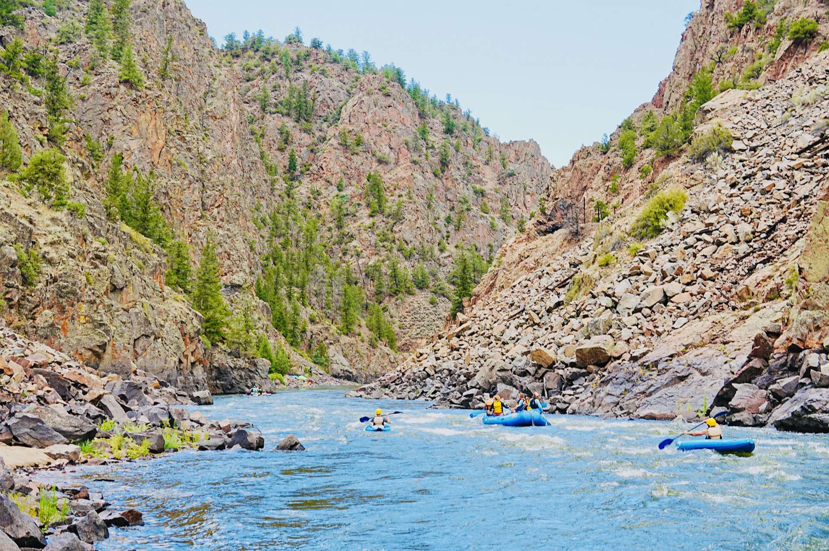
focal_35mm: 52
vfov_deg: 25.7
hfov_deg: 37.9
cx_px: 414
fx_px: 1208
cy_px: 276
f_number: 7.1
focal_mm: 35
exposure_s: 1/80
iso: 100
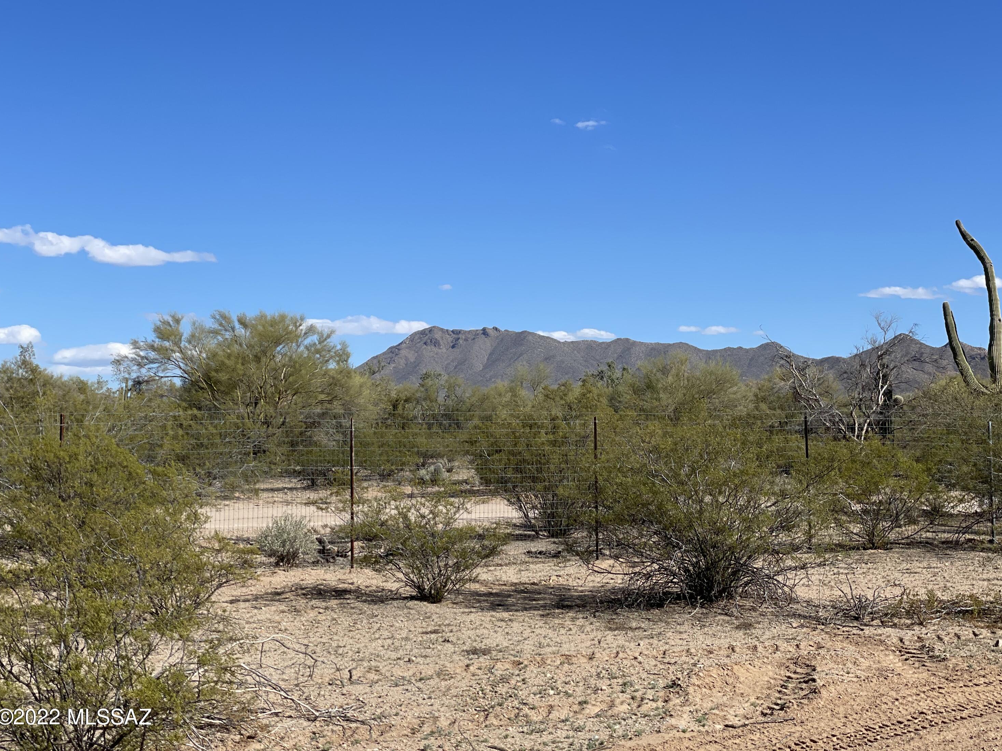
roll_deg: -0.4
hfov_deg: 36.2
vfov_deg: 27.5
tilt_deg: +3.5
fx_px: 1534
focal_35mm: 53
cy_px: 369
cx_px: 506
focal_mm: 6
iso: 32
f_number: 2
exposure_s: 1/2817
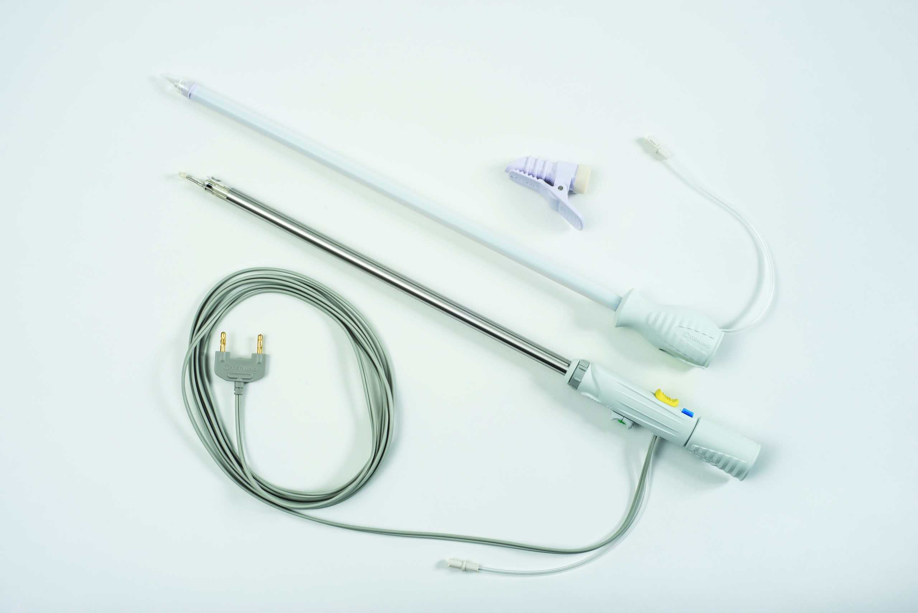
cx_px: 459
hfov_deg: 39.6
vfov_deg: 27.0
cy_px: 306
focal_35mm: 50
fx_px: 1275
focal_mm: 50
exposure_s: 1/100
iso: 100
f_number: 16
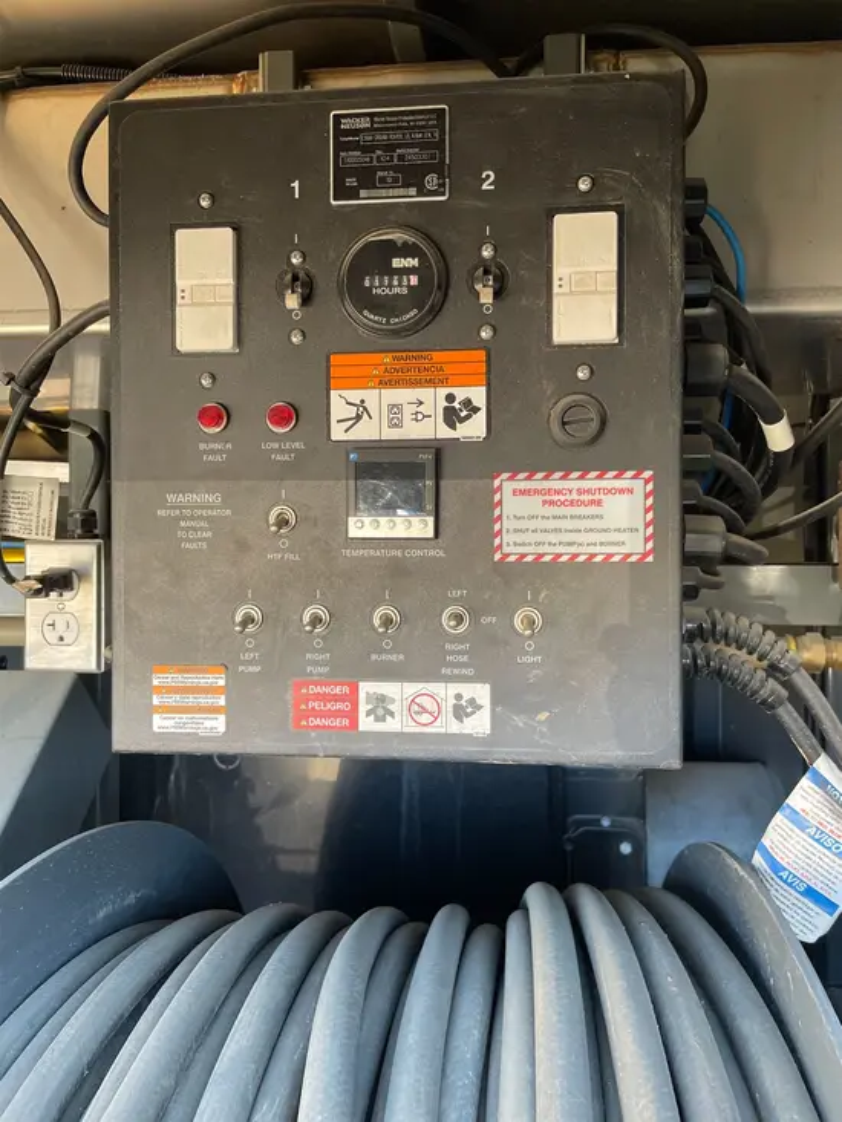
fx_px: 843
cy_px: 561
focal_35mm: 26
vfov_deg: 67.3
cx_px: 421
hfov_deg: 53.1
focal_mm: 4.2
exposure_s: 1/121
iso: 125
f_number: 1.6
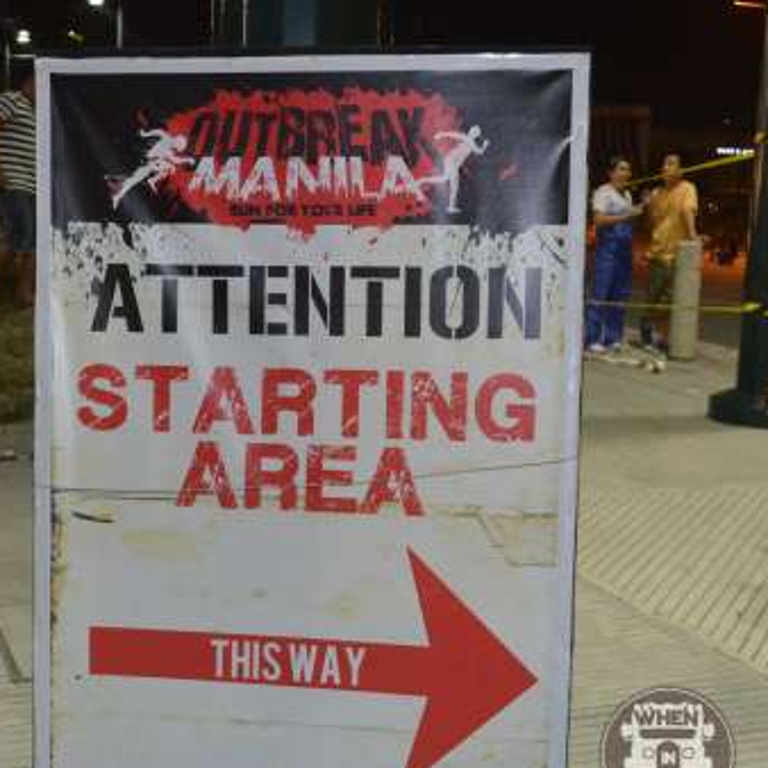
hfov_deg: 32.1
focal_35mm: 53
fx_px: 1330
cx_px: 304
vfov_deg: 32.1
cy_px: 442
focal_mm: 22
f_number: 4
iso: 3200
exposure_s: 1/60
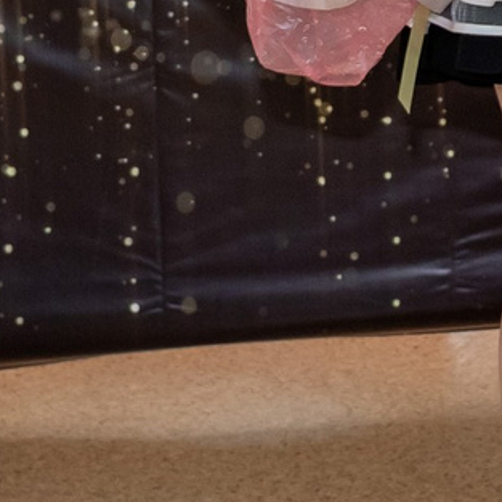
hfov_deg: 8.0
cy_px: -469
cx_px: 918
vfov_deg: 8.0
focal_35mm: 211
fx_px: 3462
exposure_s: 1/200
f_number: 2.8
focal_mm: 30
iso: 400
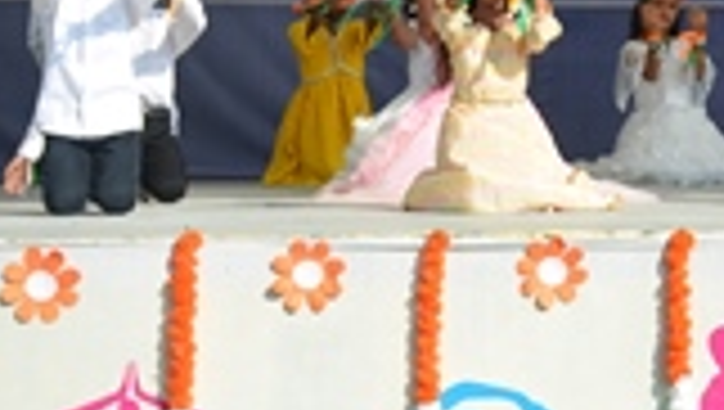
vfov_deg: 6.6
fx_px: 3517
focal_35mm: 183
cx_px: 985
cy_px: 34
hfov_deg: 11.4
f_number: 9
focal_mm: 42
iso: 100
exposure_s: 1/320
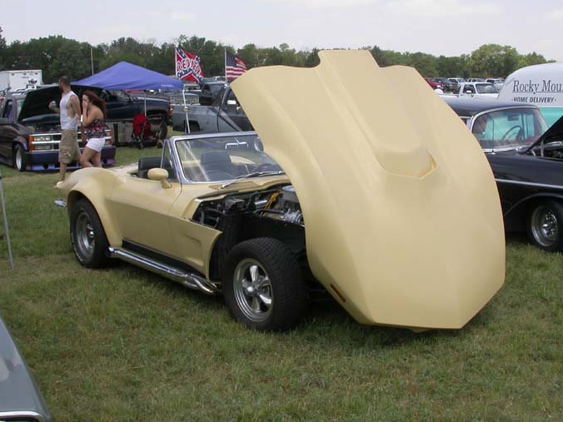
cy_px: 186
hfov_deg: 42.0
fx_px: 732
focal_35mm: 45
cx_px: 259
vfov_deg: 32.2
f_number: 6.7
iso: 100
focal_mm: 7.85
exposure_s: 1/292
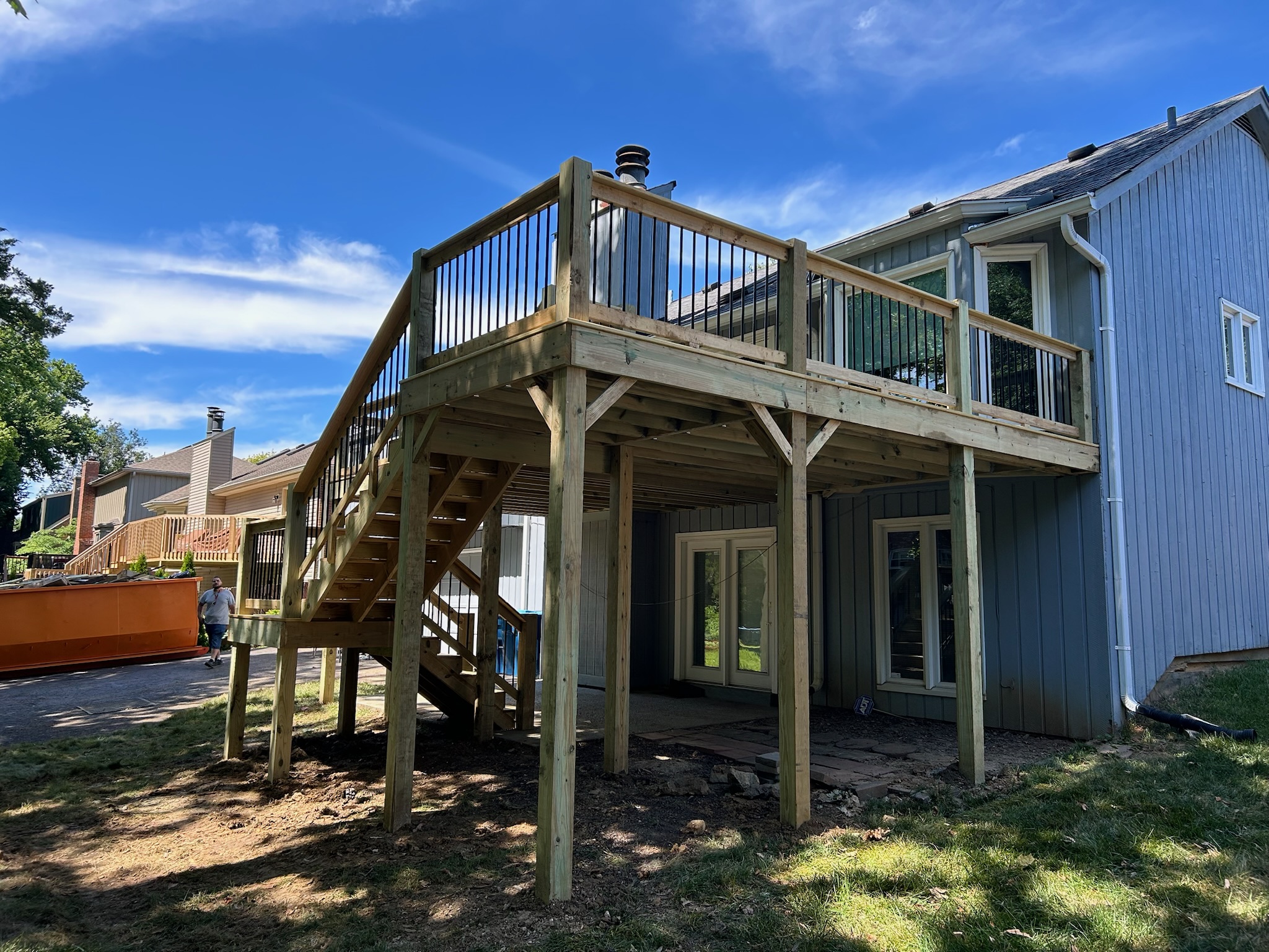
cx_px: 634
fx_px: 953
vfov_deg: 53.1
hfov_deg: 67.3
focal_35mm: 26
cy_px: 476
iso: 50
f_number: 1.5
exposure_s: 1/924
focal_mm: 5.7
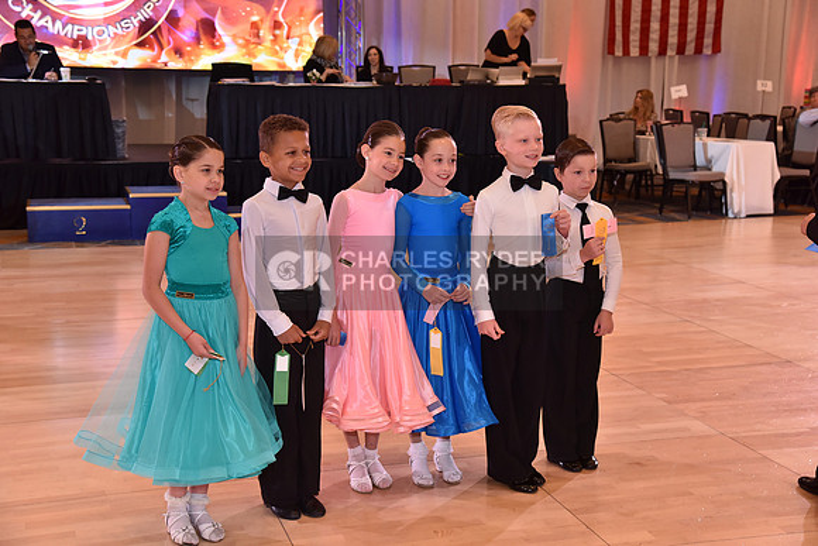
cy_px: 273
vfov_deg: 26.0
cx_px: 409
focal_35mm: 52
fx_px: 1182
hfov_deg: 38.2
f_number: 5
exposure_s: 1/250
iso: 1250
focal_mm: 52
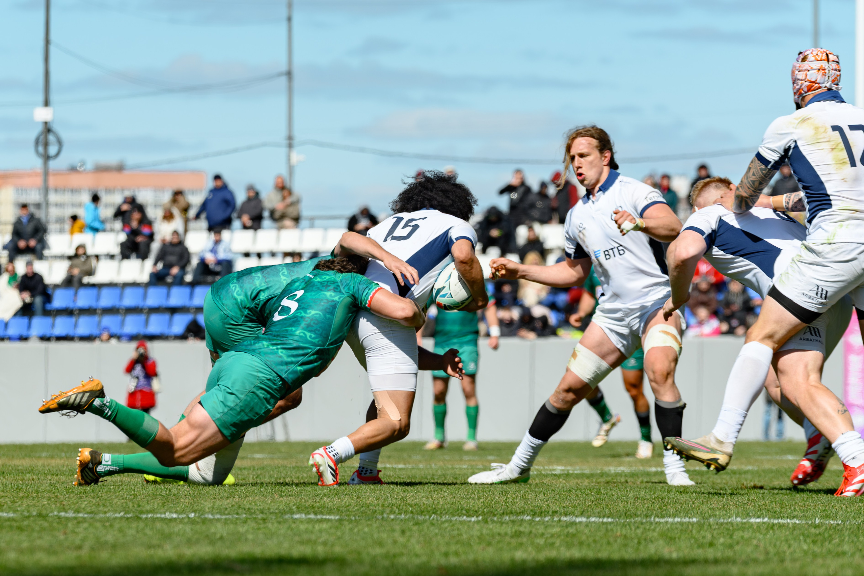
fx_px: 7673
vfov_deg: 4.3
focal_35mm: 320
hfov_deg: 6.4
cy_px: 328
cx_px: 323
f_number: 5.6
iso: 100
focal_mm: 200
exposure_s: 1/1000
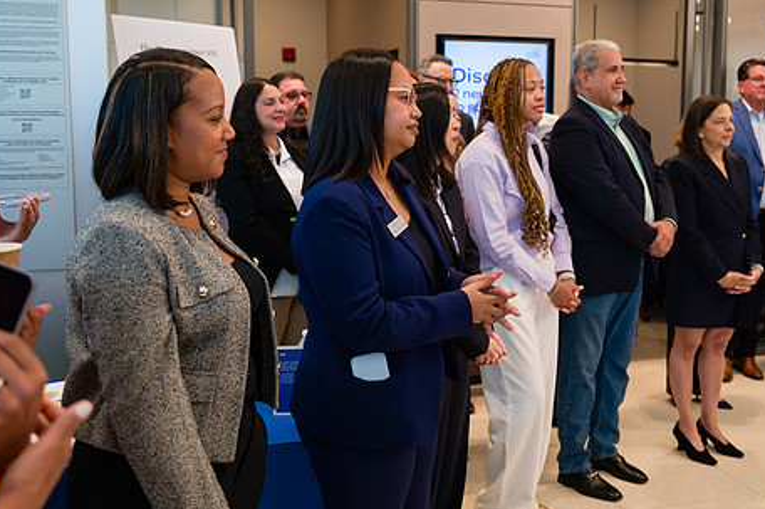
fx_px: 870
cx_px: 441
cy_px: 215
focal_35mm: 41
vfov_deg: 32.5
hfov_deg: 47.3
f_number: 3.2
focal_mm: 31
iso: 400
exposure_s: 1/200
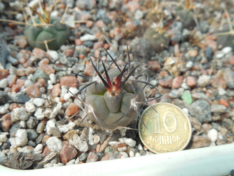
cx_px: 117
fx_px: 210
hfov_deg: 58.4
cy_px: 88
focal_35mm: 31
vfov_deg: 45.4
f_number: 3.6
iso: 125
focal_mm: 5.6
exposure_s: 1/250
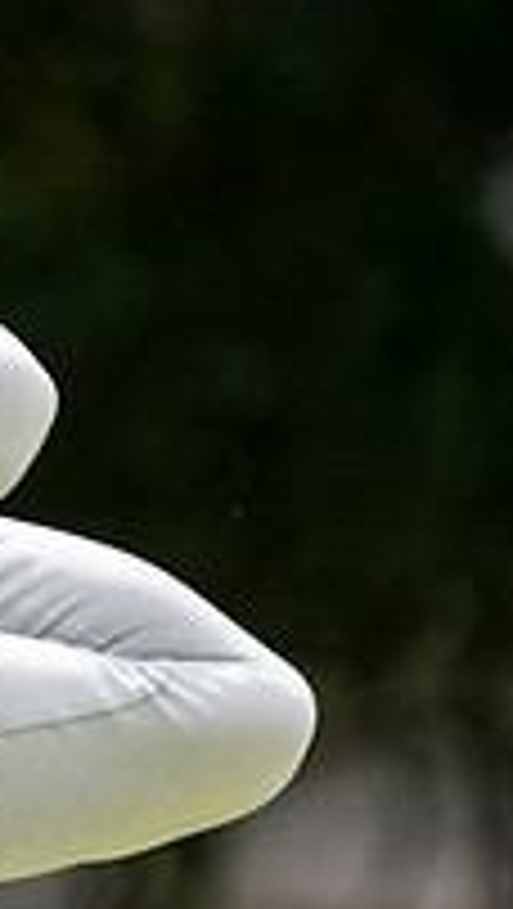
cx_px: -706
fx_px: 54420
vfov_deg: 1.0
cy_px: 344
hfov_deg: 0.5
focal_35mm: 2256
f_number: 5.6
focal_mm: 500
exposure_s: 1/1250
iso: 1250
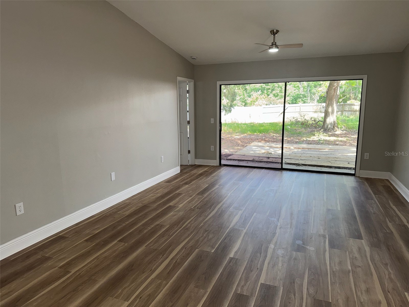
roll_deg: +0.2
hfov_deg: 71.6
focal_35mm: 24
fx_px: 284
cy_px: 154
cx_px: 204
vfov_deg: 56.8
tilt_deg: -10.4
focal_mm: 6.76
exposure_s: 1/120
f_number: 1.78
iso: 80
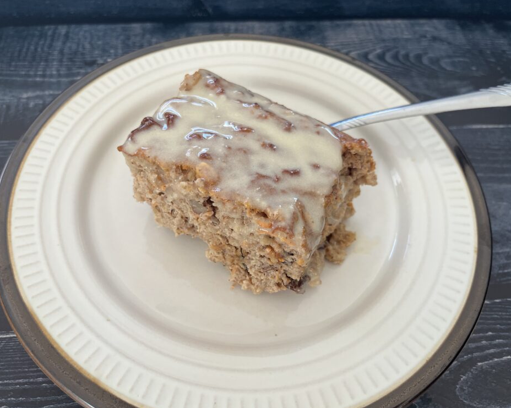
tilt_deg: -55.5
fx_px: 423
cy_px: 200
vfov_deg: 51.5
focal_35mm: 28
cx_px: 243
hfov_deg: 62.2
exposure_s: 1/121
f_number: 1.6
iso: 100
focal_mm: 5.1
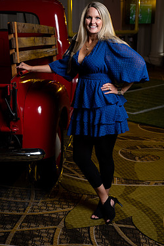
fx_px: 410
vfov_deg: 33.4
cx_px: 77
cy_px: 114
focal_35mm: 60
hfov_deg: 22.6
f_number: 4
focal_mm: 50
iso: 200
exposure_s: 1/125
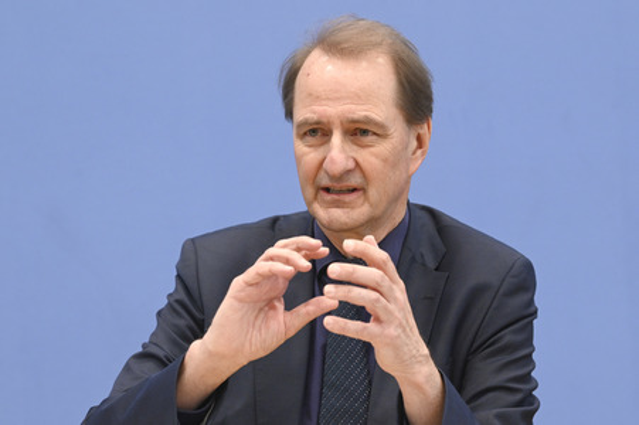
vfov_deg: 13.9
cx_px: 320
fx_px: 1738
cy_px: 212
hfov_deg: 20.8
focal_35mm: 98
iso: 3200
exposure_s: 1/400
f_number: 5.6
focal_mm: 98
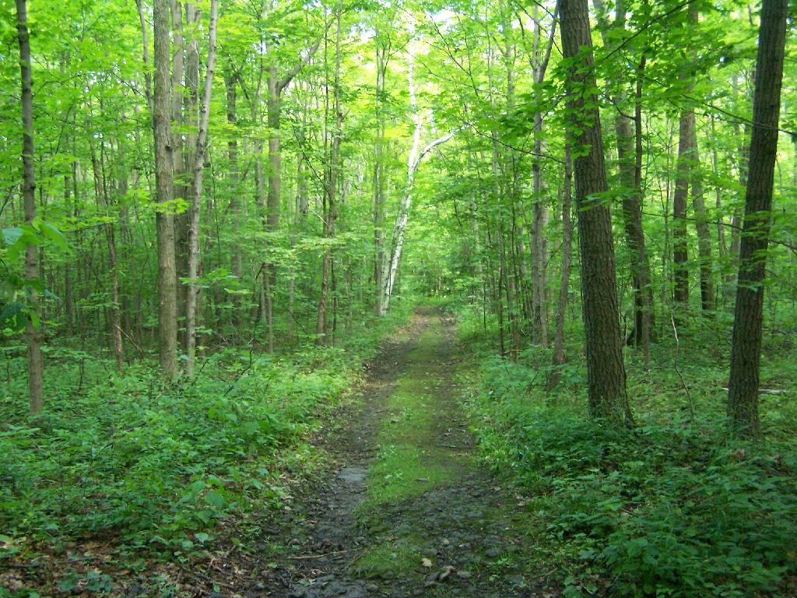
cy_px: 299
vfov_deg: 37.7
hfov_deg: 49.0
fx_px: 875
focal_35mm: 38
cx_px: 398
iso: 400
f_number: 2.8
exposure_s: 1/60
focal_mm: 6.3
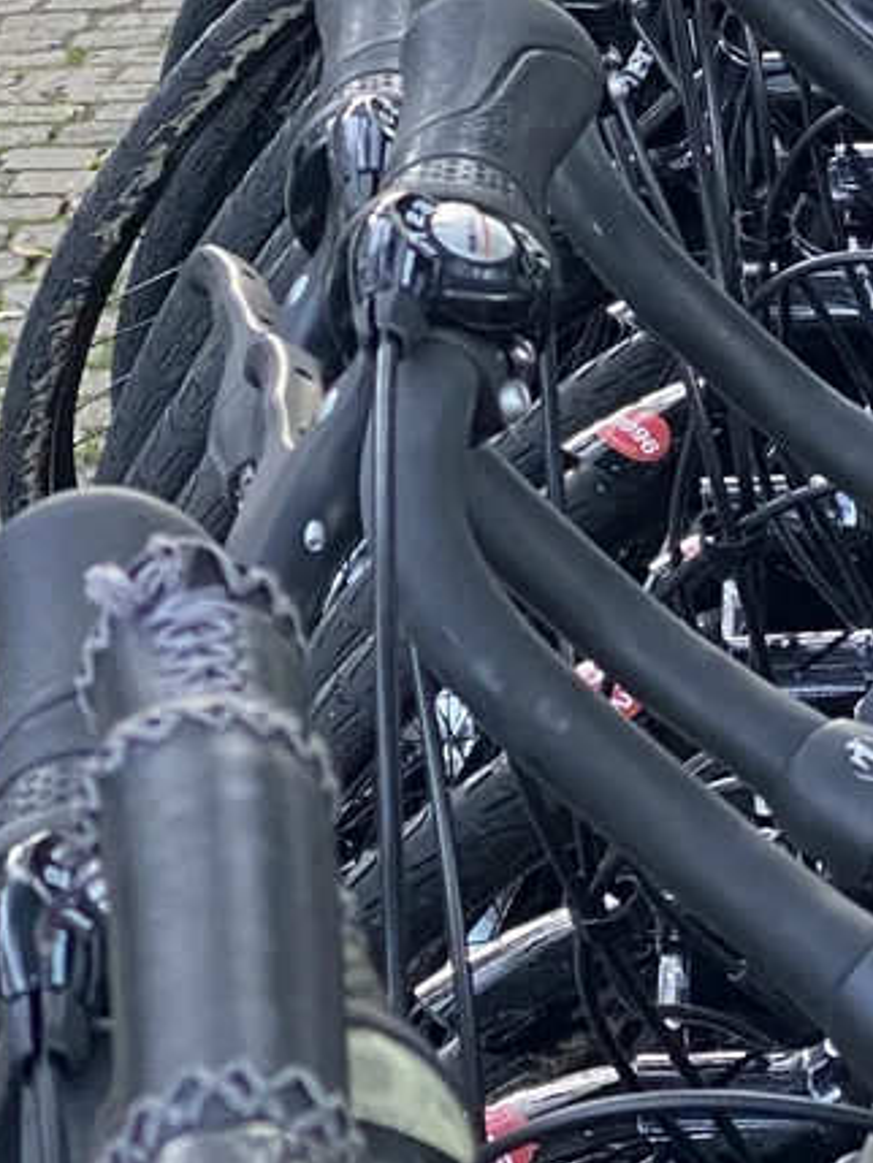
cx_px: 1526
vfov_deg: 10.1
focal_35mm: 194
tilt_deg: -12.4
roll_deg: -1.1
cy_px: 149
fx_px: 6520
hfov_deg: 7.5
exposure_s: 1/121
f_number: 2
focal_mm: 6
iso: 125
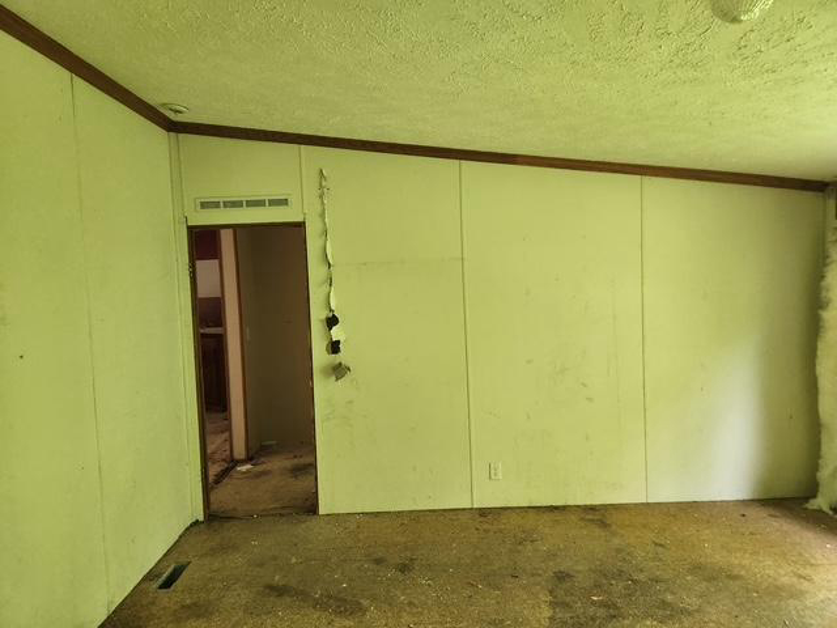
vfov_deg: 58.9
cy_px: 314
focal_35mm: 23
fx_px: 556
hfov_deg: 73.9
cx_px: 418
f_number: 1.8
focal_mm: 5.4
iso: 200
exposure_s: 1/100
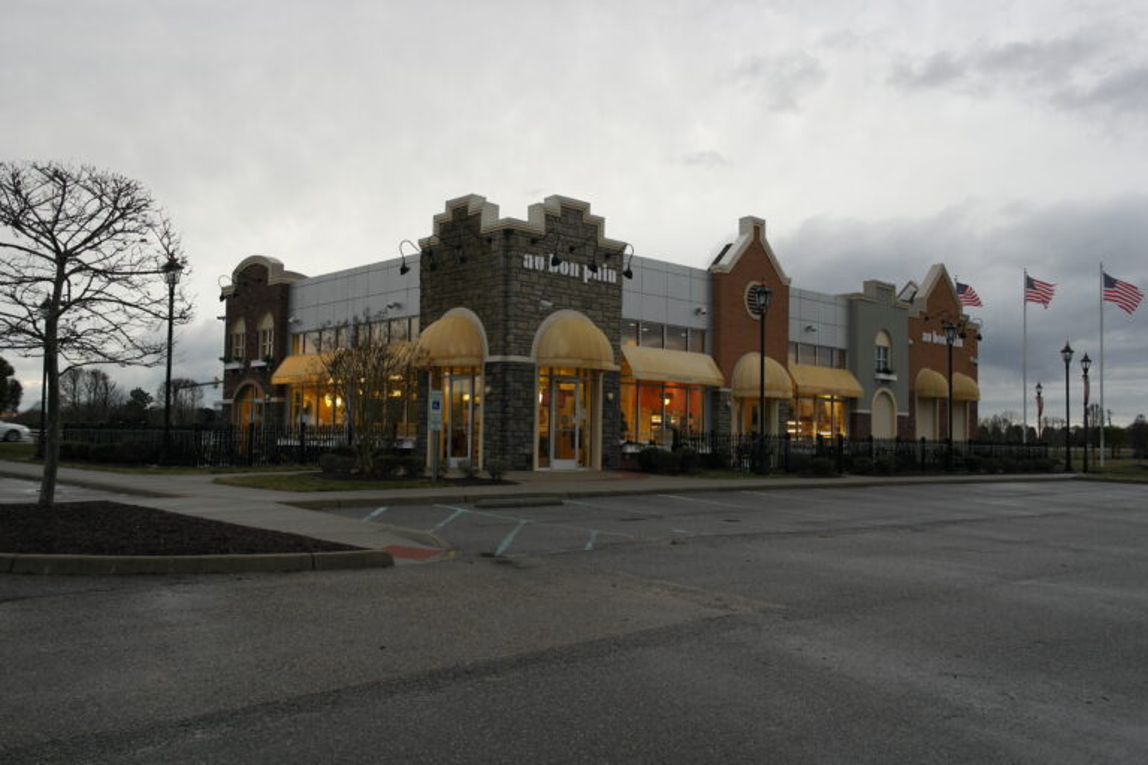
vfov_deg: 43.6
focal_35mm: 30
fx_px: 957
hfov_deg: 61.9
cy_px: 382
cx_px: 574
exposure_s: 1/80
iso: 200
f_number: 3.5
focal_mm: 20
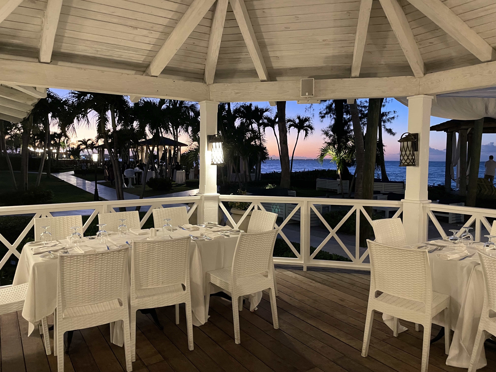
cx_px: 248
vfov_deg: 53.1
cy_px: 186
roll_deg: -0.3
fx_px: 373
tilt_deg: -3.0
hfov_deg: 67.3
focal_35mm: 26
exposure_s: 1/30
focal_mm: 4.2
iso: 500
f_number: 1.6
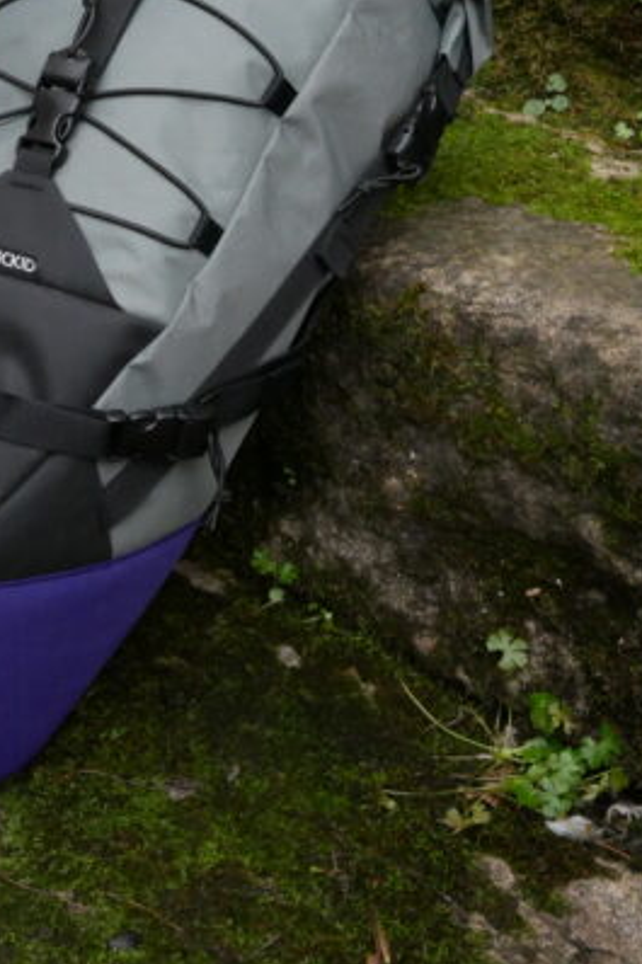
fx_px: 1660
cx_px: 161
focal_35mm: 62
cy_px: 328
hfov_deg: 21.7
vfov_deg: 32.2
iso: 3200
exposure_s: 1/100
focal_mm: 20
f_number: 13
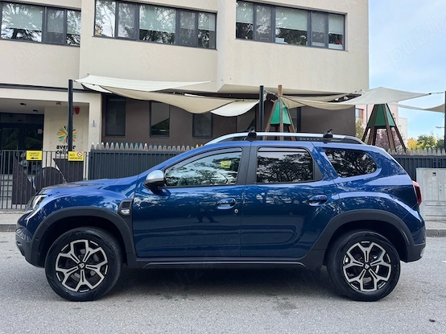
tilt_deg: +3.6
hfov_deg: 67.3
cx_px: 221
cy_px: 155
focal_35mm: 26
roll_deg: -0.8
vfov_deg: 53.0
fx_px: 335
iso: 64
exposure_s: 1/271
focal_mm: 6.76
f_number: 1.78
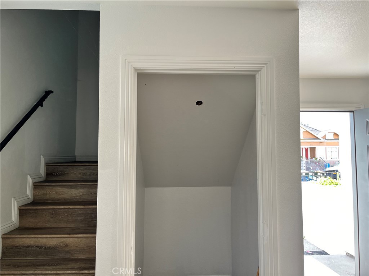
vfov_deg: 53.1
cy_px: 138
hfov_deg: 67.3
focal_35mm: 26
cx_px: 184
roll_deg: +1.1
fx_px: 277
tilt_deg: +3.4
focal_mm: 5.1
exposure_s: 1/122
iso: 50
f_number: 1.6
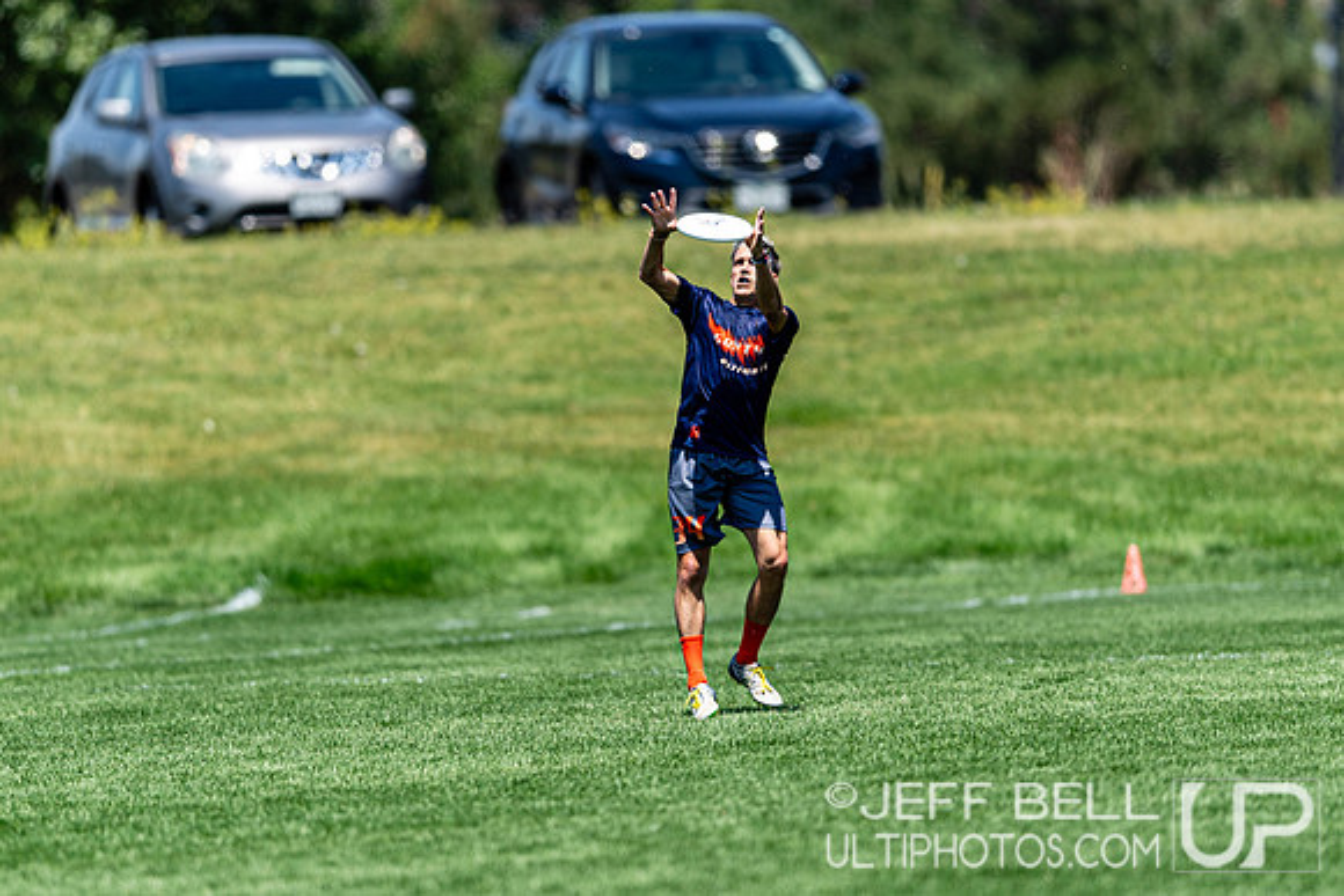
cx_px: 672
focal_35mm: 600
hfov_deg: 3.4
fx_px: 22404
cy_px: 448
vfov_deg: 2.3
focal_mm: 400
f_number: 2.8
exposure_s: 1/2000
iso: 125
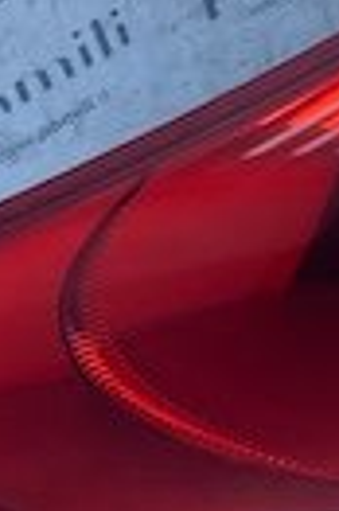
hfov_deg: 10.3
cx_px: 296
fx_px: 1869
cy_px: 144
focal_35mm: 132
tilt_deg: -34.3
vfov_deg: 15.5
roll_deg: +7.2
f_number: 1.8
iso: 32
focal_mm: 4.25
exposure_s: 1/1043
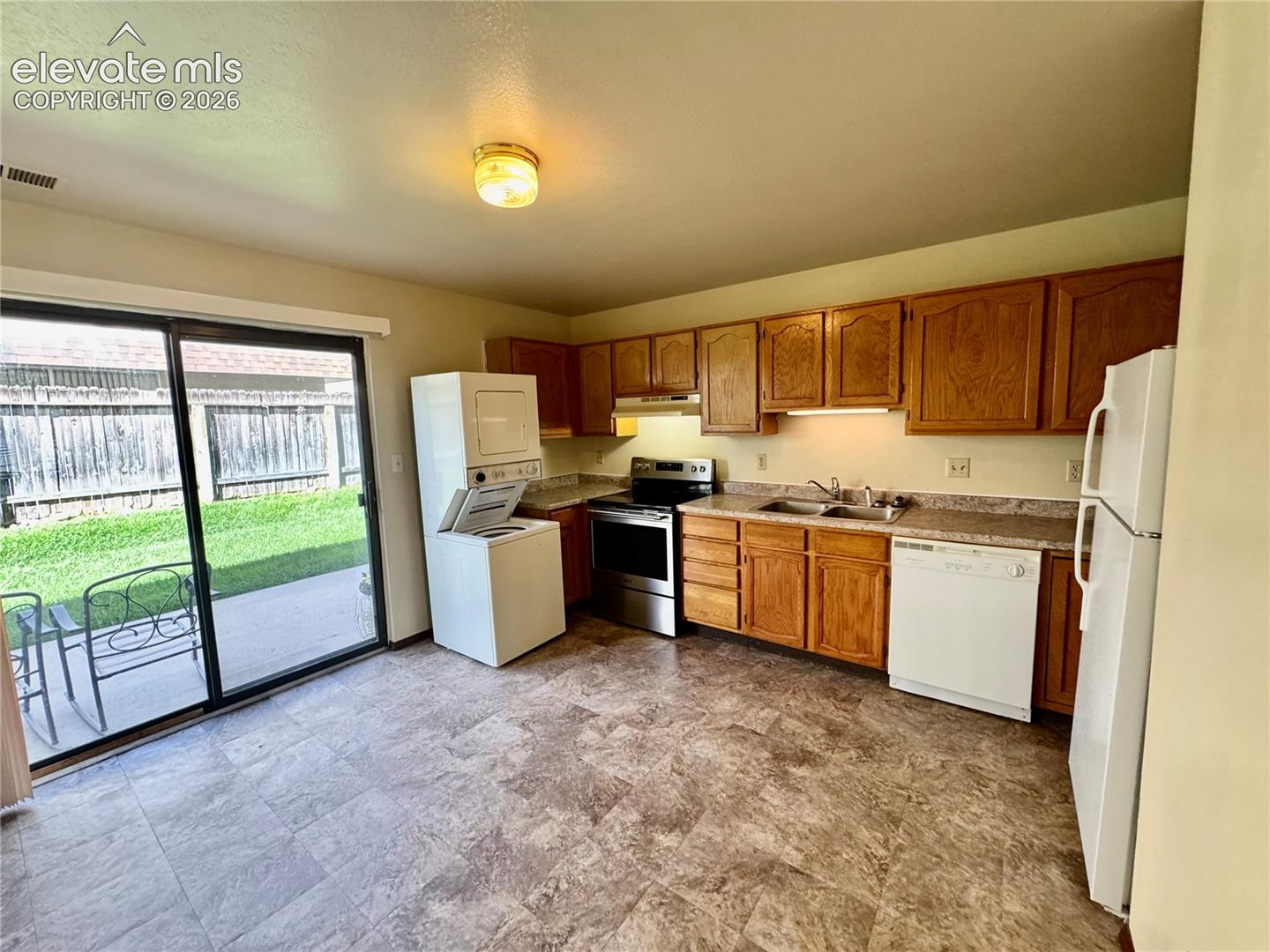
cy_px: 476
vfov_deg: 85.7
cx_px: 635
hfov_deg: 102.1
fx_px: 514
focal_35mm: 14
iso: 250
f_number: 2.2
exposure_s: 1/120
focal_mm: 2.22
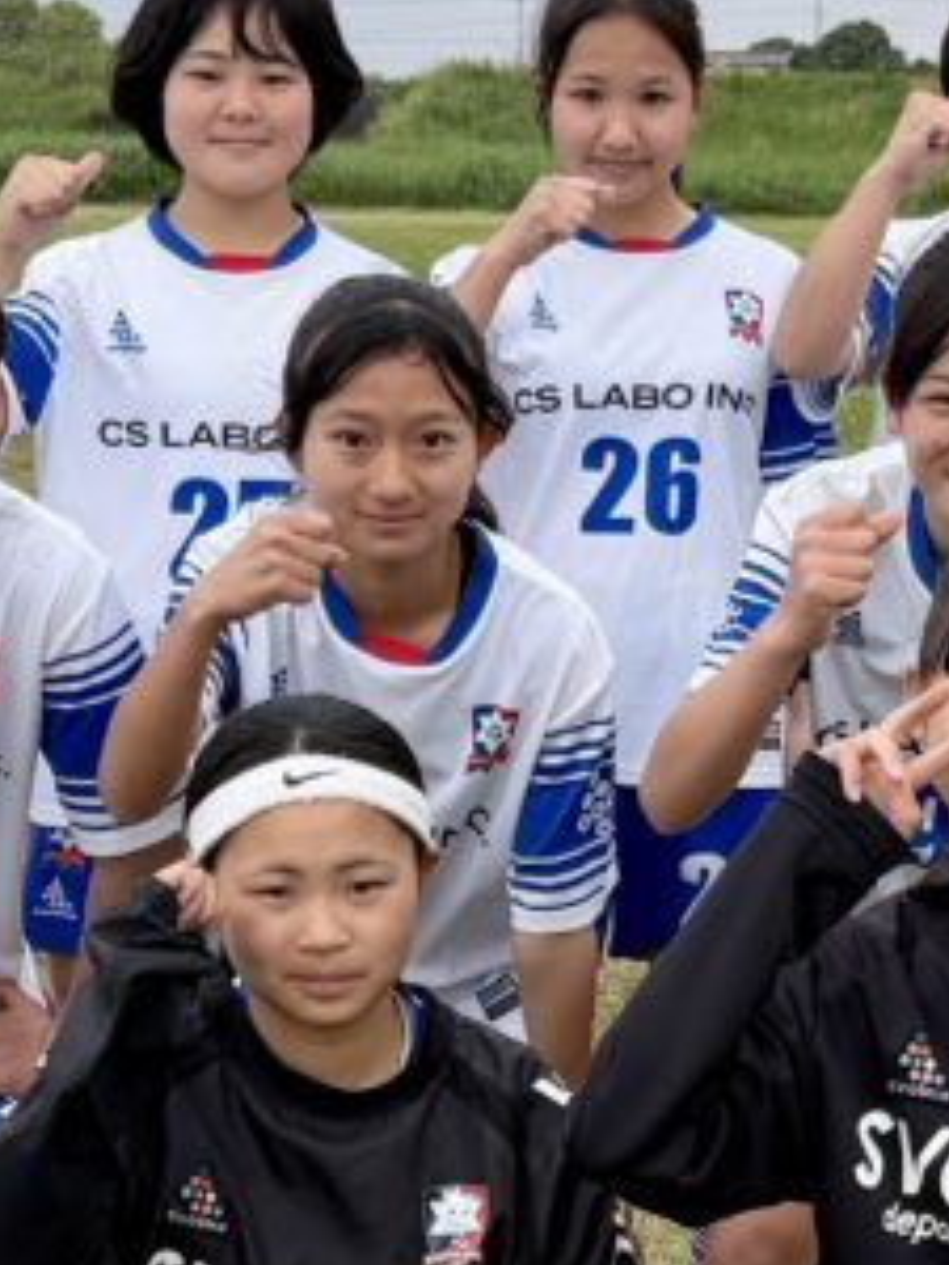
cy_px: 1042
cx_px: 793
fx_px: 2997
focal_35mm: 82
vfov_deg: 23.4
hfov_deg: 17.8
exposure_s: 1/967
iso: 80
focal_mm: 6.76
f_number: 1.78
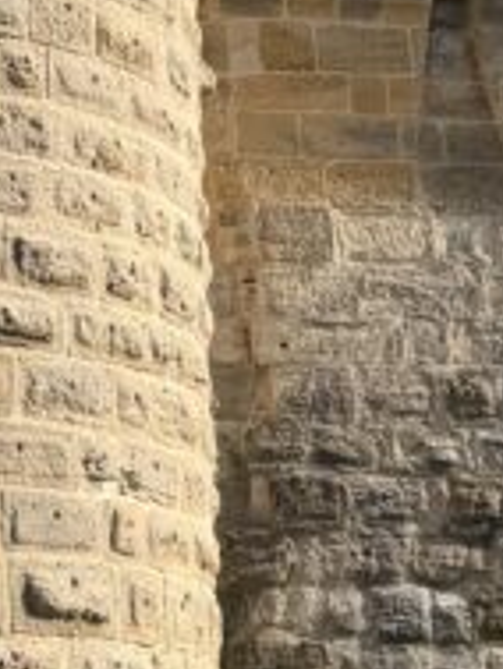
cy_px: -113
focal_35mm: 130
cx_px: 106
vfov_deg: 14.7
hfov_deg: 11.4
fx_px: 2516
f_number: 1.78
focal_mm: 6.76
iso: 80
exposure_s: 1/3145
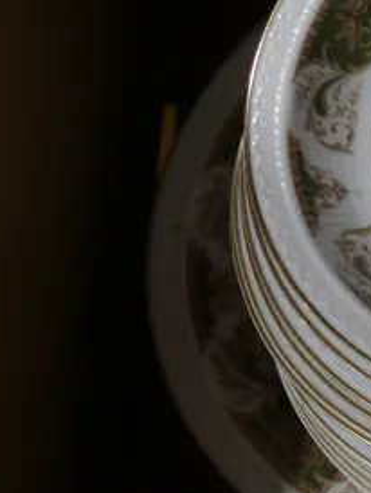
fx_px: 1812
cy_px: 257
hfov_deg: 11.0
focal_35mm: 127
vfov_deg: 15.5
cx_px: 641
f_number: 4
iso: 250
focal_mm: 17
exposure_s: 1/60
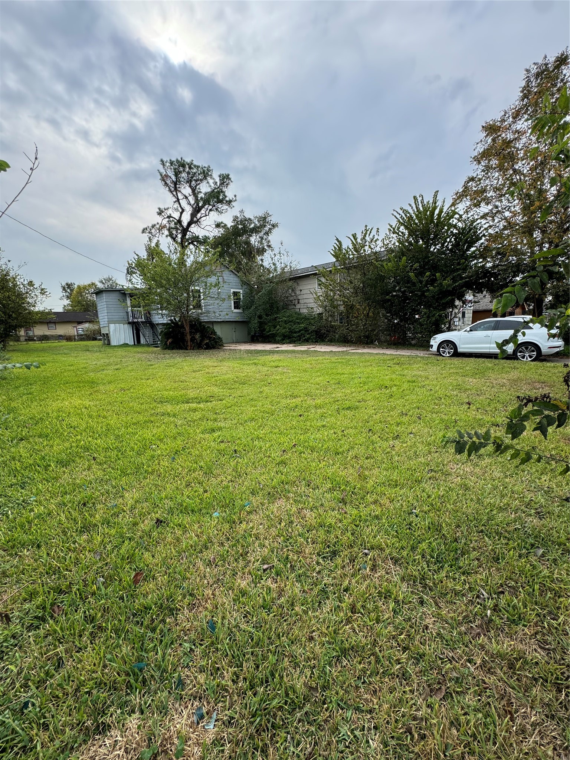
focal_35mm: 14
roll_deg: +3.1
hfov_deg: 85.7
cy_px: 380
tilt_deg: -10.2
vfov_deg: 102.1
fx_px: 307
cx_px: 285
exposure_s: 1/669
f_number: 2.2
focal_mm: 2.22
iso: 40
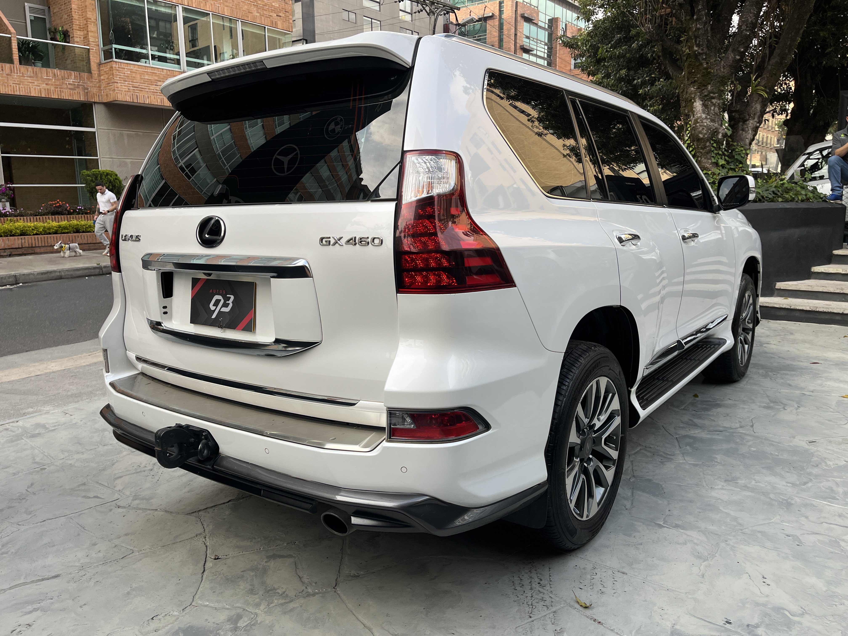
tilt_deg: -10.8
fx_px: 637
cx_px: 424
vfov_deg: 53.1
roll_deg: +0.9
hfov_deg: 67.3
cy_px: 318
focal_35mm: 26
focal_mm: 5.1
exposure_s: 1/487
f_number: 1.6
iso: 50
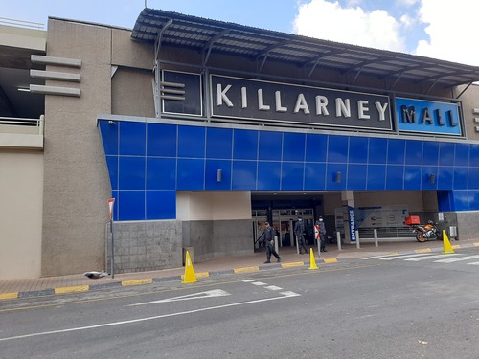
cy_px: 180
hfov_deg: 65.3
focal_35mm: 27
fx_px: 374
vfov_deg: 51.4
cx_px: 240
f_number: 1.7
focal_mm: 3.93
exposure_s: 1/372
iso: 40
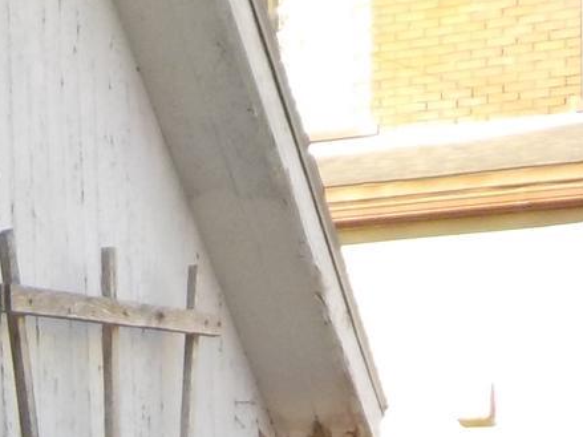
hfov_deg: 12.5
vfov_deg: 10.1
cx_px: -560
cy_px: 731
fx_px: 2357
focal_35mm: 140
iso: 125
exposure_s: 1/250
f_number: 3.3
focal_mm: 4.1
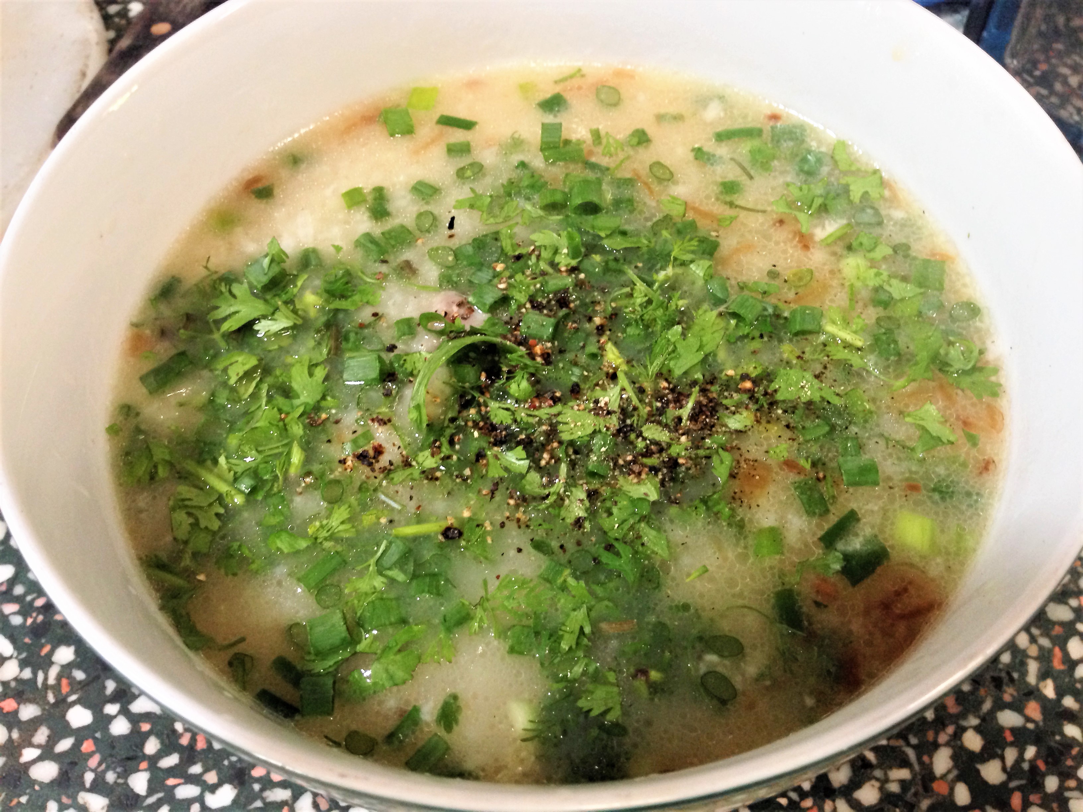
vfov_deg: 42.9
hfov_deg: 55.4
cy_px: 406
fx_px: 1032
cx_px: 542
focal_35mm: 33
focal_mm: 4.12
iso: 250
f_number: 2.4
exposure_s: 1/20
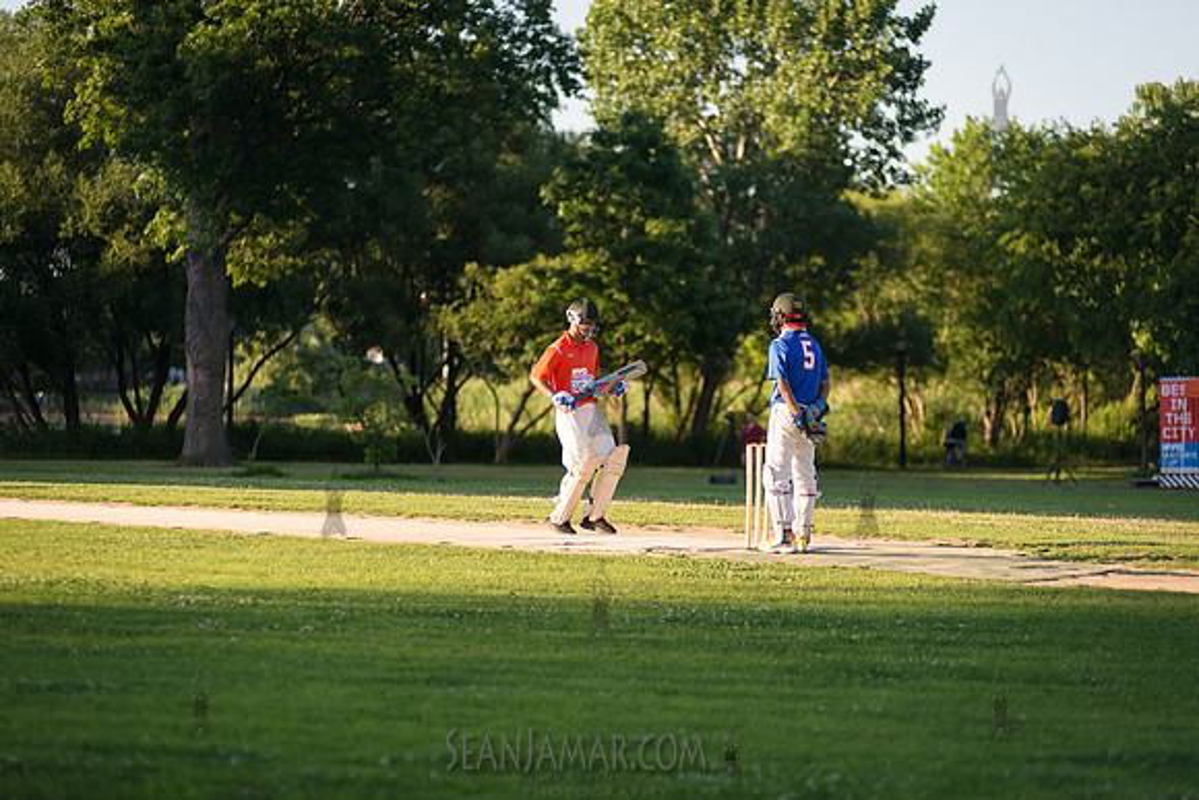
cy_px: 400
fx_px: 4830
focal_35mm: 145
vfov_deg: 9.5
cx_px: 600
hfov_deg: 14.2
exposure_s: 1/2000
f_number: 2.8
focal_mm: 145
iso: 400
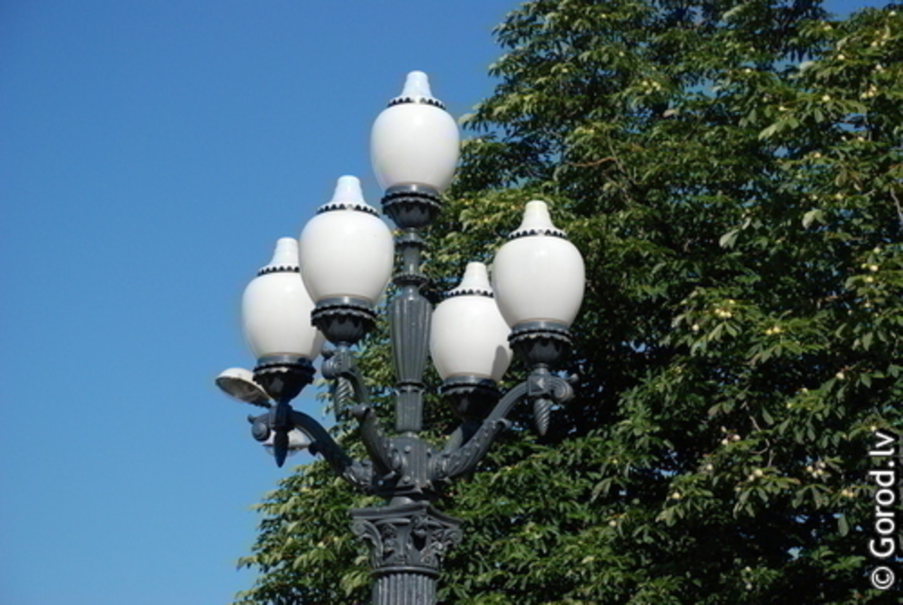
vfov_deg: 13.9
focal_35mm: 99
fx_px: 2487
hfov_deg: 20.6
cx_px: 452
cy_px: 302
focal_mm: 66
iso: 400
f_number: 5.6
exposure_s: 1/1500
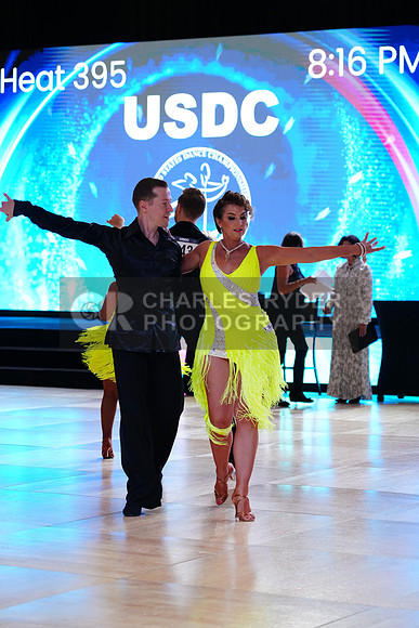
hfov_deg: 13.0
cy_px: 314
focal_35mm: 105
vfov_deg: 19.5
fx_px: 1832
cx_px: 210
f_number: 4
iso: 2500
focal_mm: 105
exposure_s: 1/400
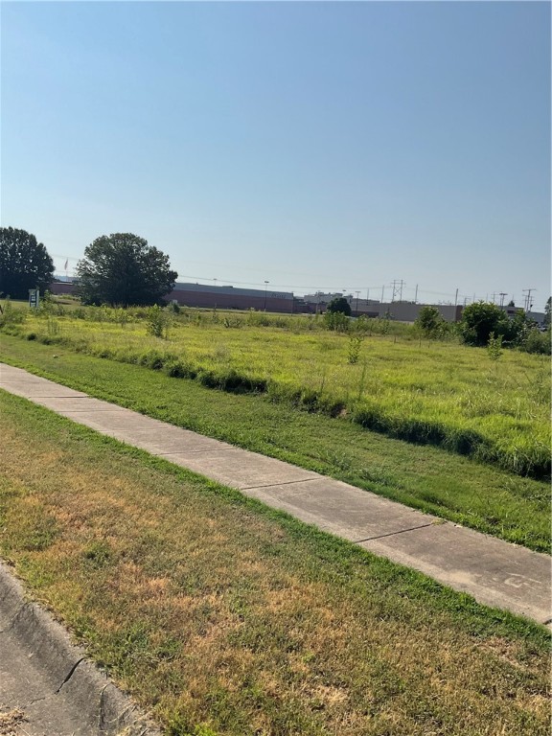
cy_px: 368
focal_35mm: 29
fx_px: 617
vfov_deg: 61.7
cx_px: 276
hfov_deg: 48.2
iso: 16
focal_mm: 3
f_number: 1.8
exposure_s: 1/4065
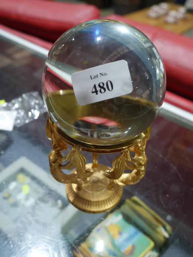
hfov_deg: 41.8
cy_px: 128
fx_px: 253
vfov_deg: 54.0
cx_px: 96
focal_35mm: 34
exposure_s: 1/60
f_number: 4
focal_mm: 17
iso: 320
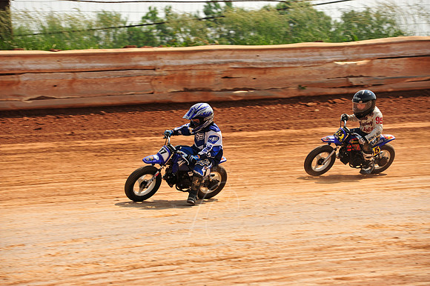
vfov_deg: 6.9
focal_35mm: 200
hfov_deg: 10.3
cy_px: 143
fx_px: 2387
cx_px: 215
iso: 200
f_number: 9
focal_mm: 200
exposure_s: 1/400
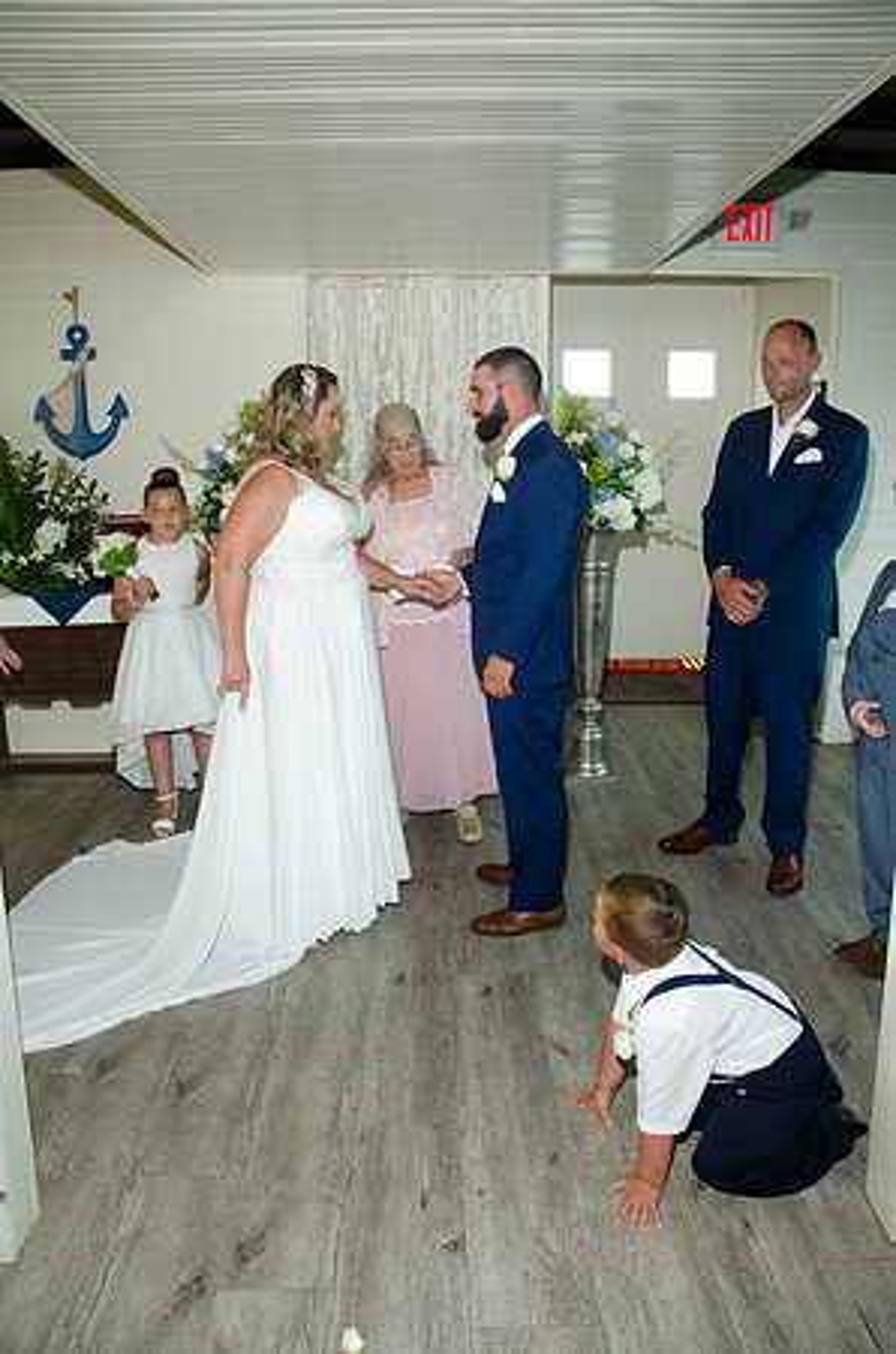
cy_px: 677
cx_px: 448
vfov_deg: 67.5
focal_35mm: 27
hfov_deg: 47.7
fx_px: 1013
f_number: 5.6
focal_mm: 18
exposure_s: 1/125
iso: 400
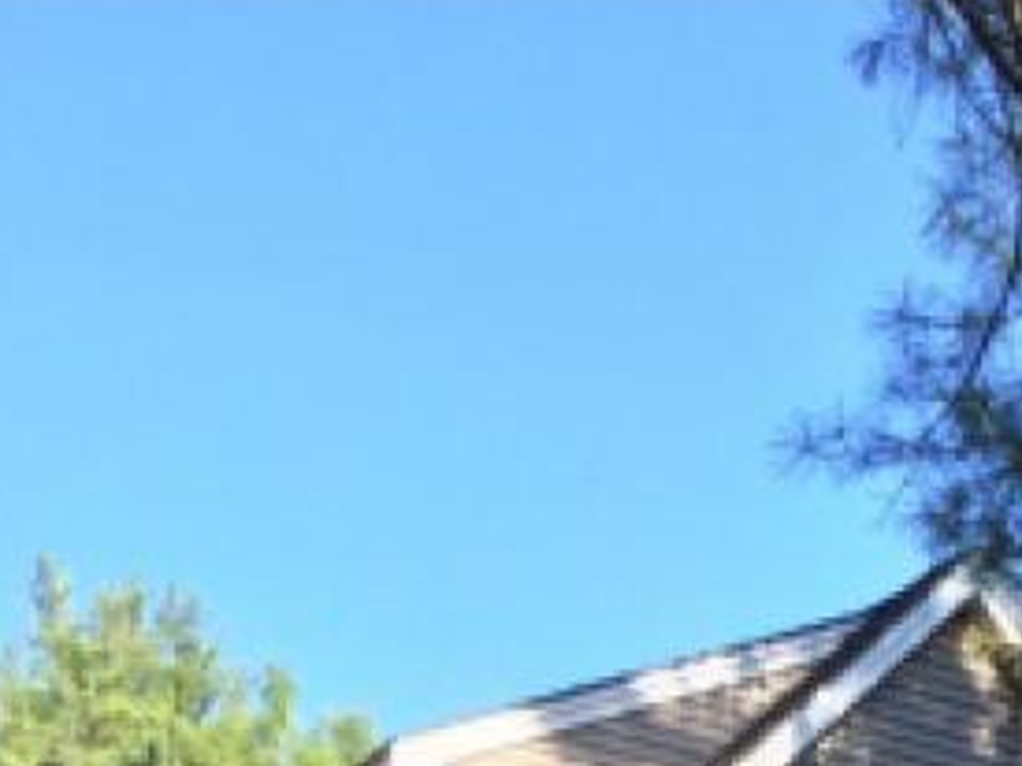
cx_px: 398
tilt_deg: +13.7
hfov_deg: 18.2
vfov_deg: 12.5
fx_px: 3187
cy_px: 1385
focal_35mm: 108
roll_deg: +1.0
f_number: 2.2
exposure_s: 1/604
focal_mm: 4.15
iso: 32
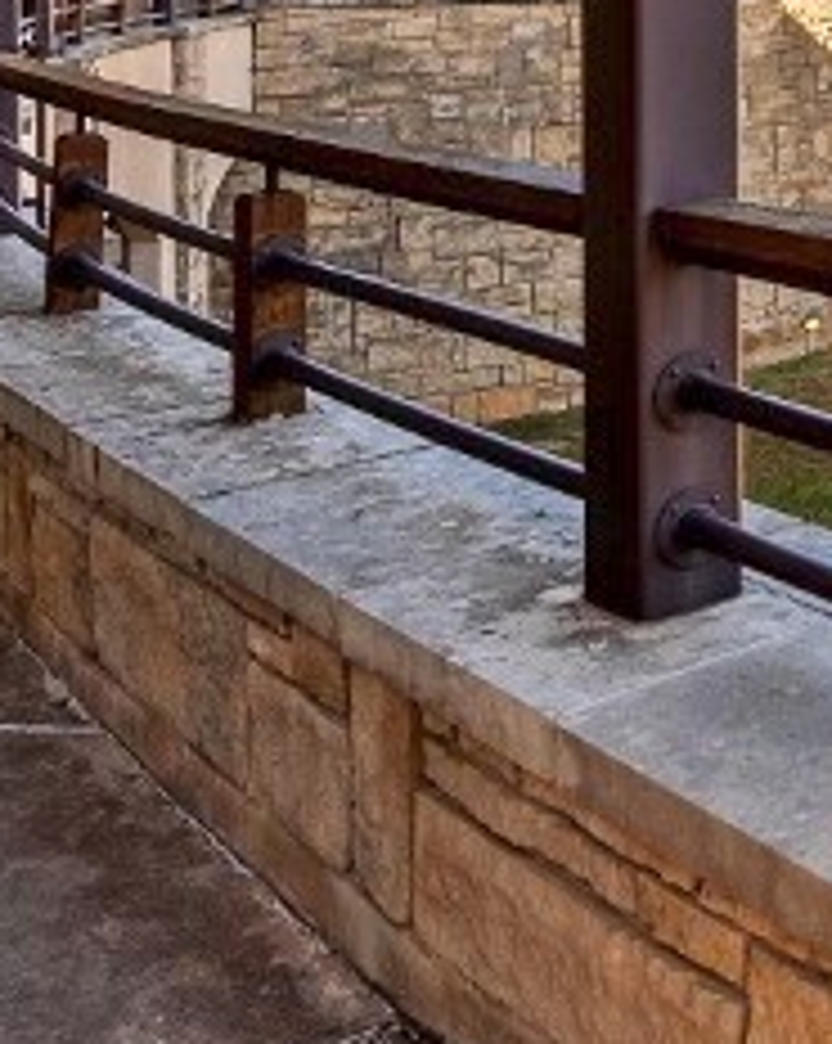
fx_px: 1789
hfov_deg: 20.4
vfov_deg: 29.3
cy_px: -106
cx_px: 1399
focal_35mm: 58
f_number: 8
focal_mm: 14
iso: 100
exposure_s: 1/160
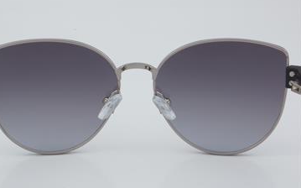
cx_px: 137
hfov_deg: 22.2
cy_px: 92
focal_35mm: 94
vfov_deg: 14.0
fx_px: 767
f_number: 32
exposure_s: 1/3
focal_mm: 55
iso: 100
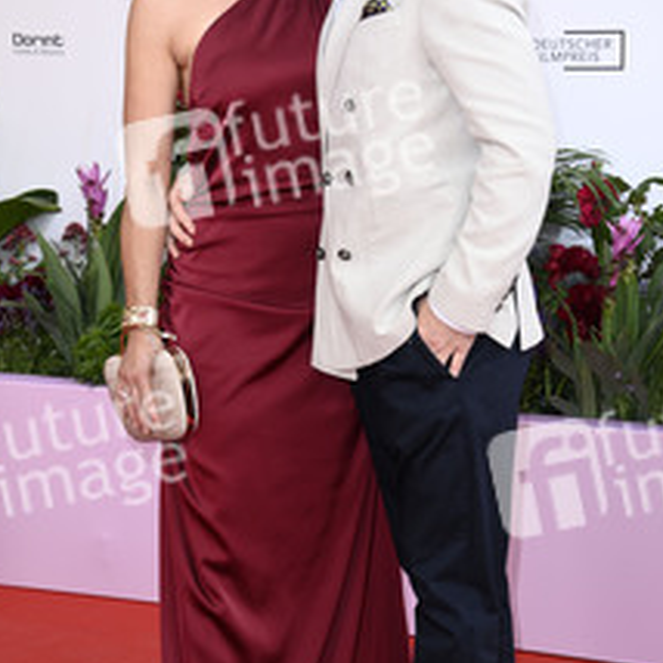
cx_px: 366
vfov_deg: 15.7
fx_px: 2405
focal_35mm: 111
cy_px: 310
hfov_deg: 15.7
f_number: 5.6
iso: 500
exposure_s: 1/250
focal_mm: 70
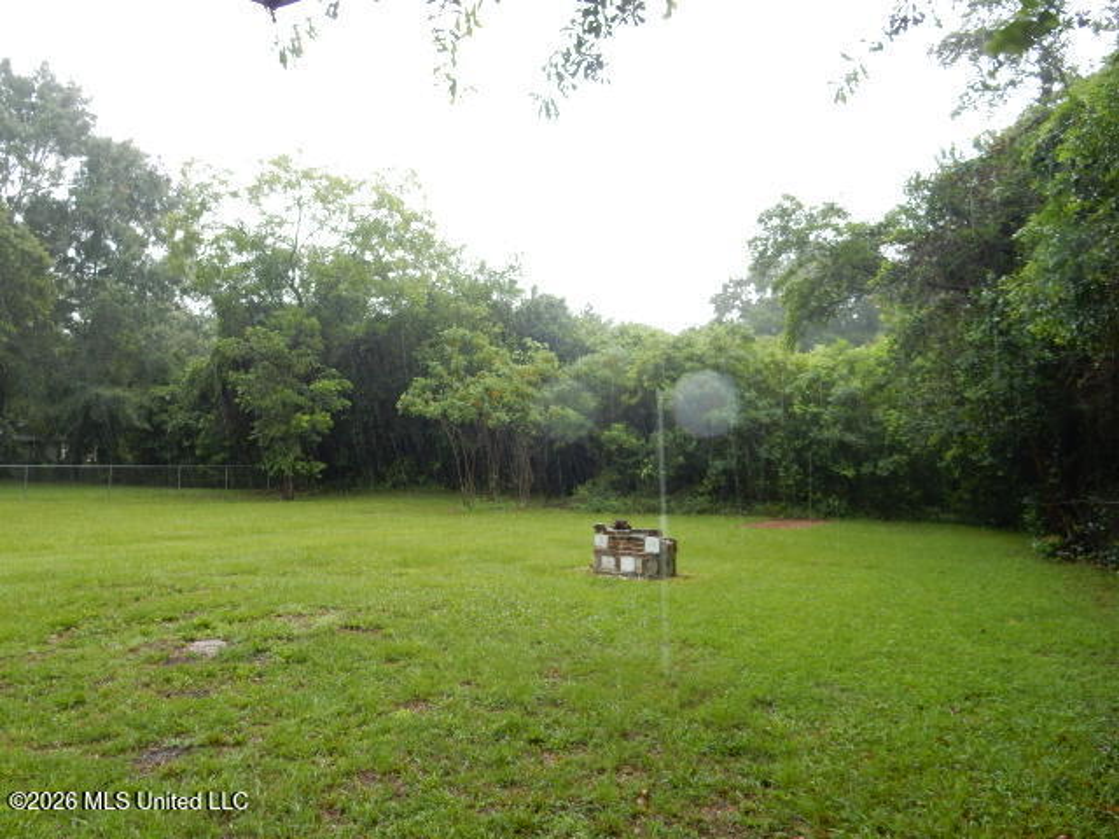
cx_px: 560
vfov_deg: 54.9
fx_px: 808
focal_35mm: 25
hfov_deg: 69.4
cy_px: 420
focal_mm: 4.5
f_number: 3.7
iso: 125
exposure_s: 1/40
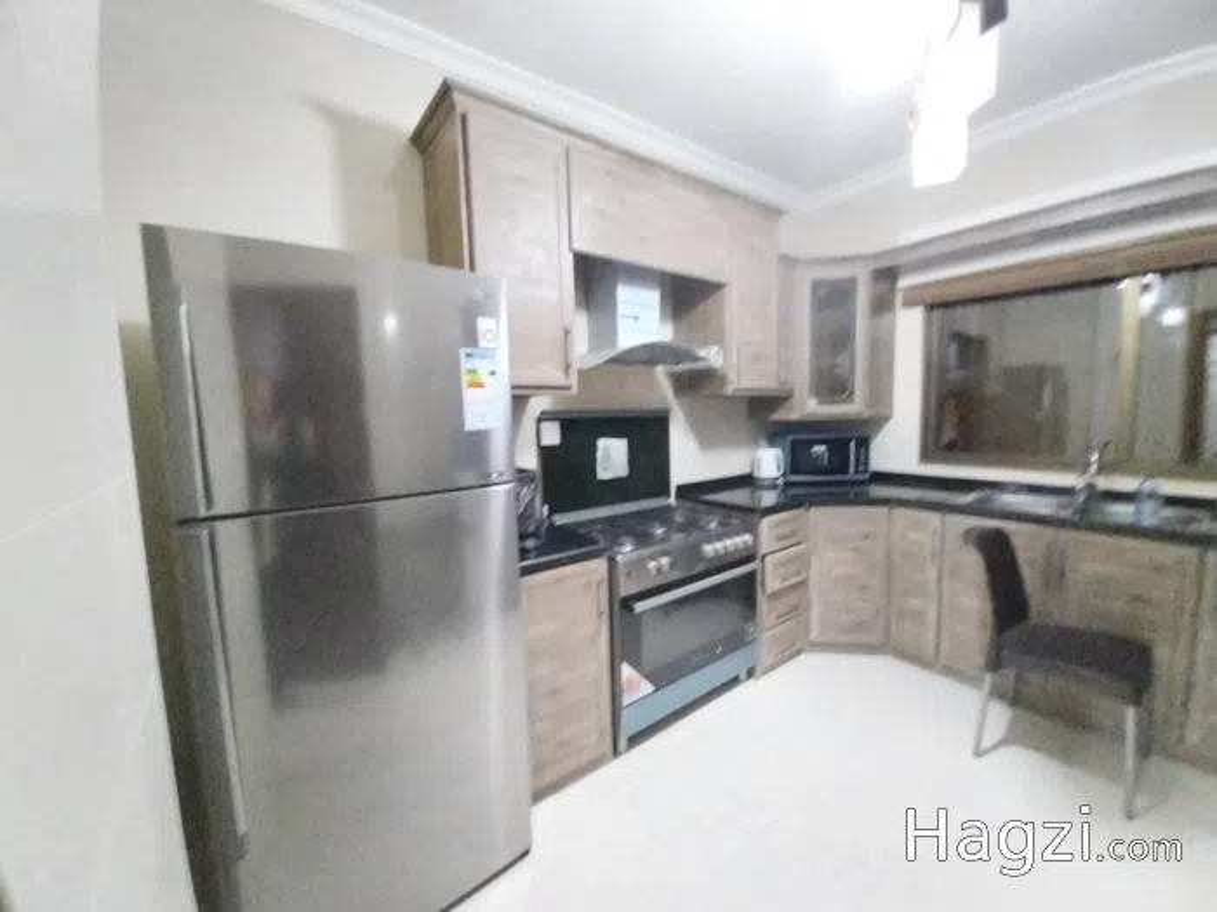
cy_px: 456
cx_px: 608
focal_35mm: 13
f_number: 2.2
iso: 640
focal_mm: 1.3
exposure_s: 1/8
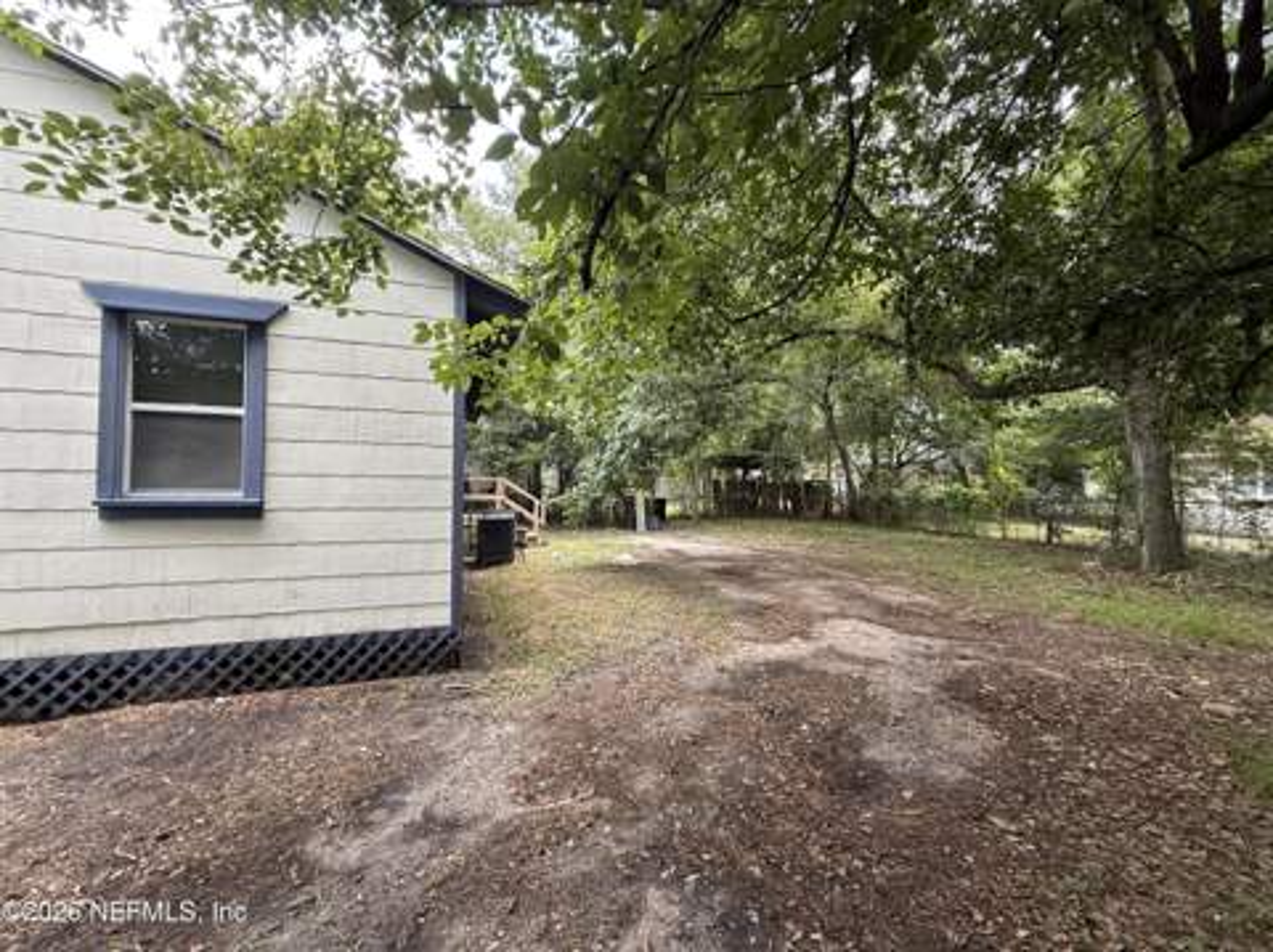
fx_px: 514
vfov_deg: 85.6
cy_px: 476
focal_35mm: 14
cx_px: 636
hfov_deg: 102.1
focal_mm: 2.22
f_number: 2.2
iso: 80
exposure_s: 1/99
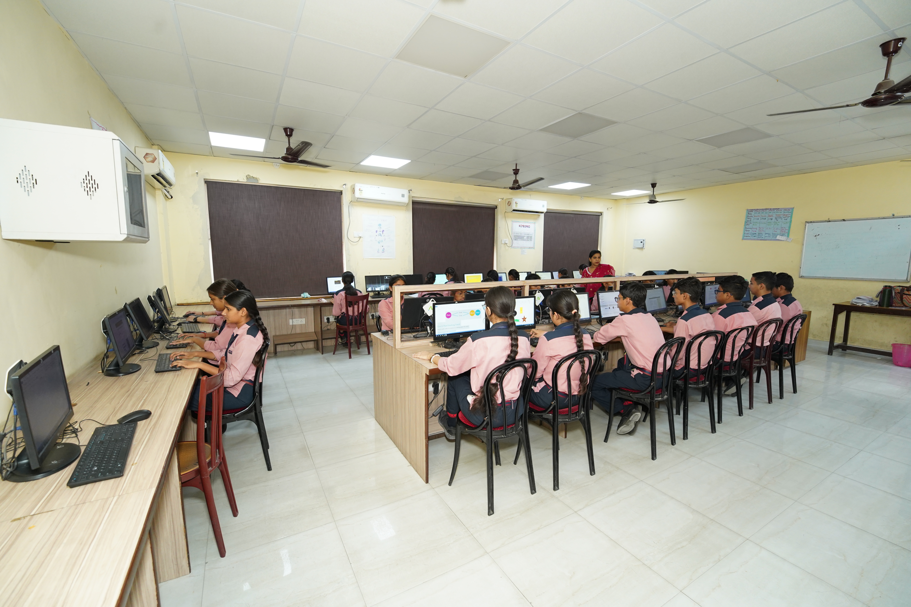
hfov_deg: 104.3
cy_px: 304
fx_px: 354
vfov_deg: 81.2
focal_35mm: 14
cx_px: 456
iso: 2000
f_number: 4
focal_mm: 14
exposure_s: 1/125
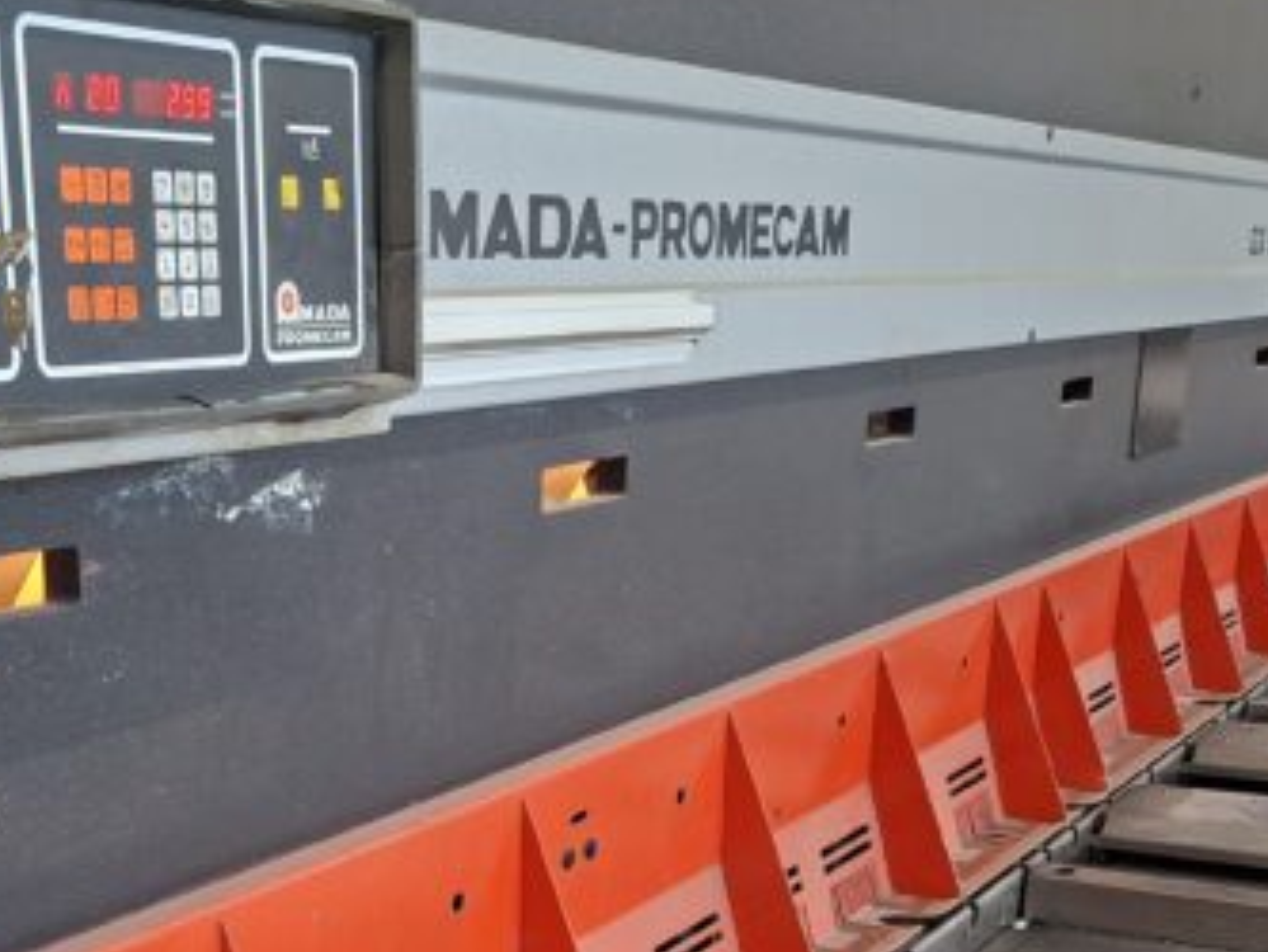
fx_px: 1942
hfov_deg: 35.3
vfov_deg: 26.3
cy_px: 925
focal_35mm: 53
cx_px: 312
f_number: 1.8
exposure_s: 1/50
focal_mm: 5.54
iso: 200
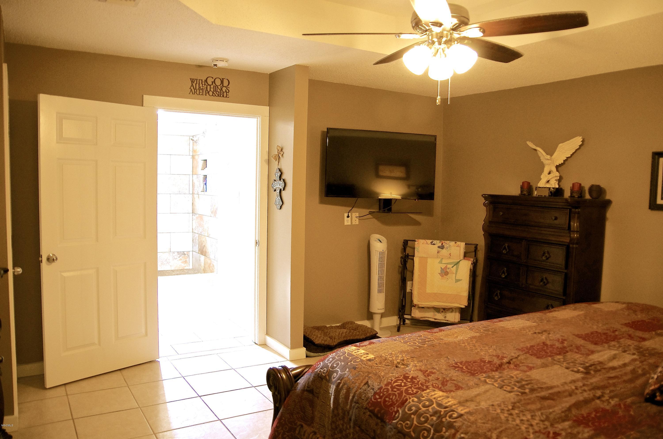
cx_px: 332
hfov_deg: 67.5
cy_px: 220
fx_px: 496
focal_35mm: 27
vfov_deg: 47.7
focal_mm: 18
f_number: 3.5
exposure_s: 1/40
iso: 1600
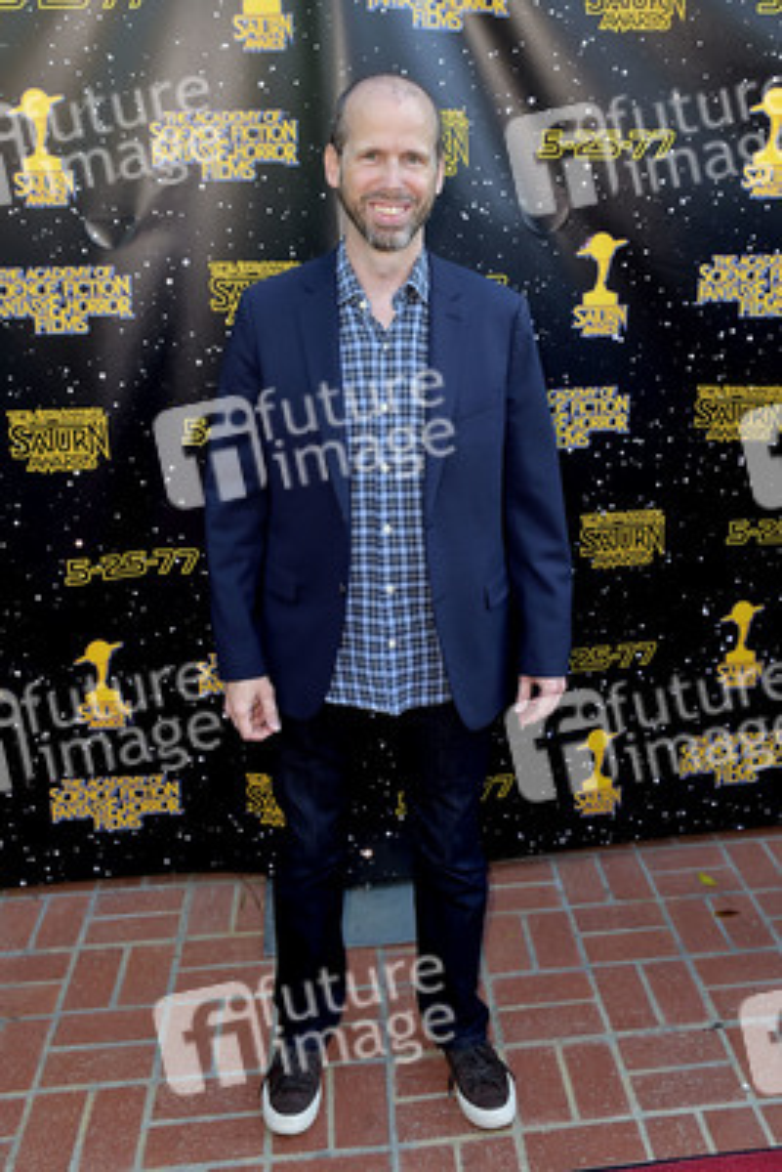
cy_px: 586
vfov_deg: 65.5
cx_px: 391
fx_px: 911
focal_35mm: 28
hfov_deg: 46.4
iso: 500
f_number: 6.3
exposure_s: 1/320
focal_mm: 28
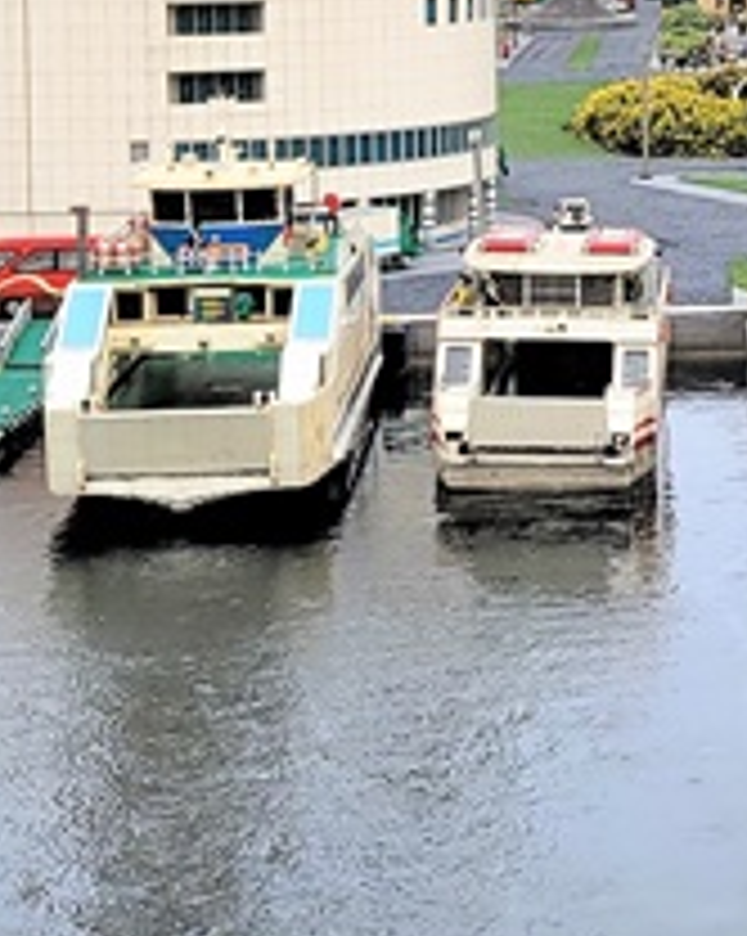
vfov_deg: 15.5
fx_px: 3376
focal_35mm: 122
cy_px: 22
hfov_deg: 12.3
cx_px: 914
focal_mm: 5.4
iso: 40
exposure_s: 1/717
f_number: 1.8
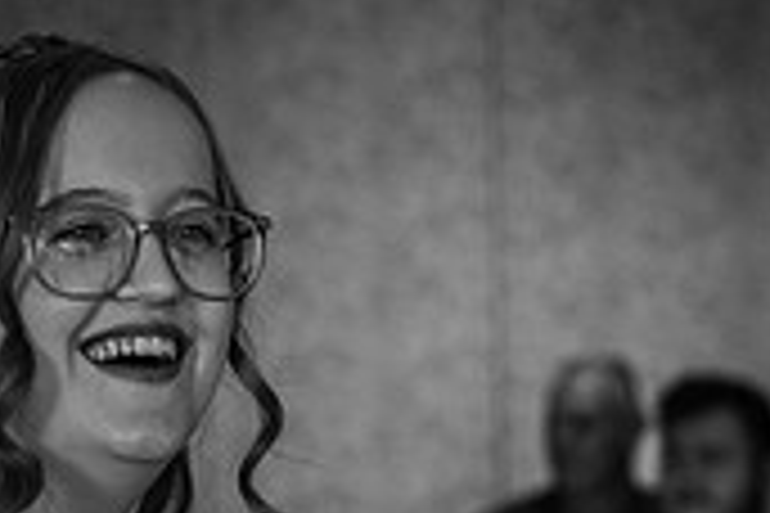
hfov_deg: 11.7
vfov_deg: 7.7
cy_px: 684
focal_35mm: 176
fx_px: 3764
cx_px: 297
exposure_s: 1/200
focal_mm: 52
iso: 450
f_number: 3.2
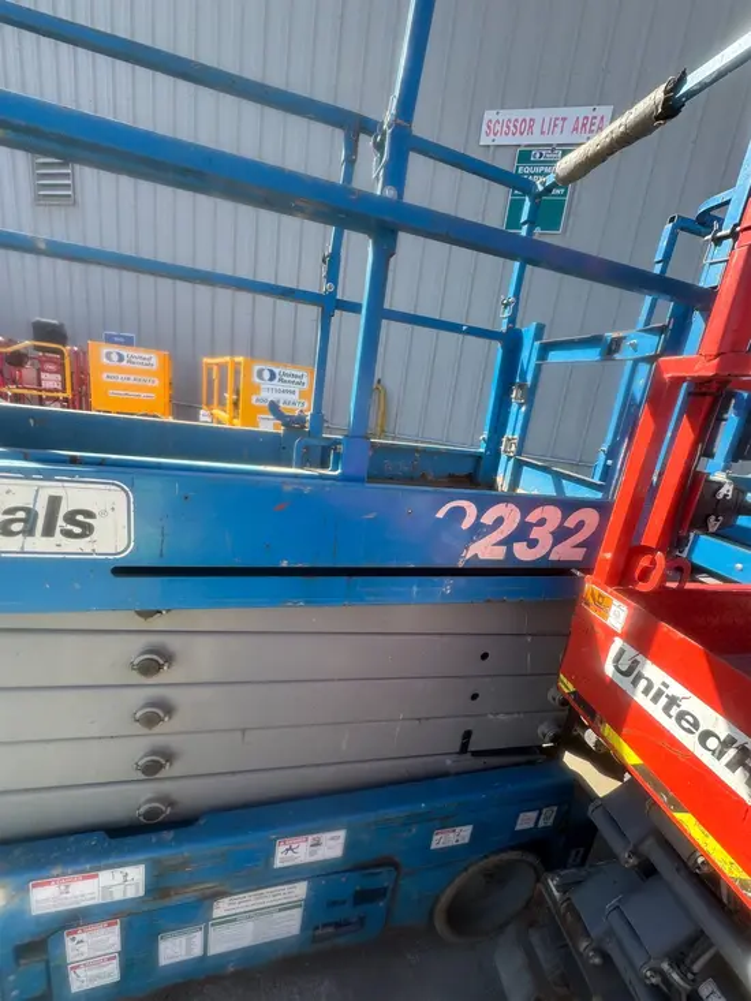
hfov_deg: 85.7
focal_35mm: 14
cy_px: 500
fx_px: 405
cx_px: 376
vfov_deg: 102.1
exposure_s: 1/392
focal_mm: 2.22
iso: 40
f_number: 2.2
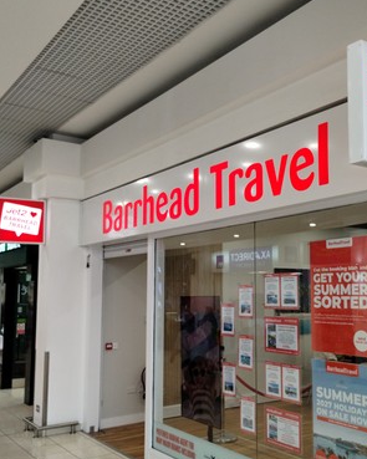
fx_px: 516
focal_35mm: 38
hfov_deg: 39.0
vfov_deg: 47.9
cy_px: 248
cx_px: 218
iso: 556
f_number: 1.8
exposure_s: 1/100
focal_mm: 4.27
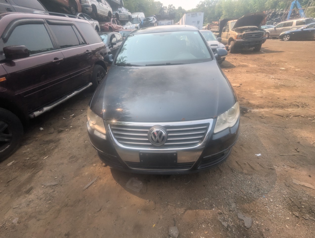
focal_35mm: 16
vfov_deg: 78.2
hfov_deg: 94.4
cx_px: 158
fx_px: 146
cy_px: 119
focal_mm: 2.35
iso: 47
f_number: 2.2
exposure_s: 1/694
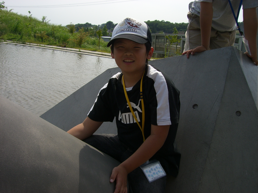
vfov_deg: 37.7
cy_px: 96
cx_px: 129
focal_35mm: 38
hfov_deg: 49.0
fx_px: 283
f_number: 4.3
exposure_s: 1/800
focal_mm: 6.2
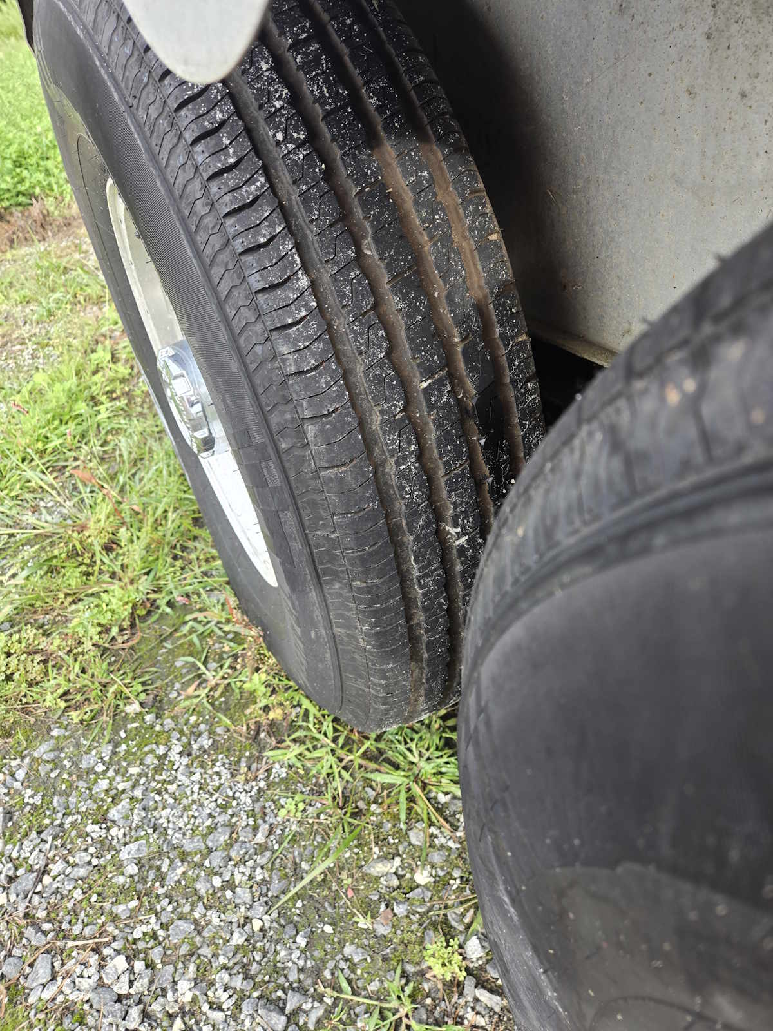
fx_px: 685
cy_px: 516
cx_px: 386
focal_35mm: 23
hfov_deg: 58.9
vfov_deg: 73.9
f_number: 1.8
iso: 32
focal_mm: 5.4
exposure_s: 1/180
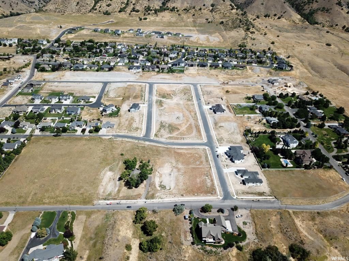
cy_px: 130
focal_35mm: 26
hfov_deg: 67.3
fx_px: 262
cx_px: 174
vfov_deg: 53.1
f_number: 2.2
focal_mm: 4.73
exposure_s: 1/1466
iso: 100
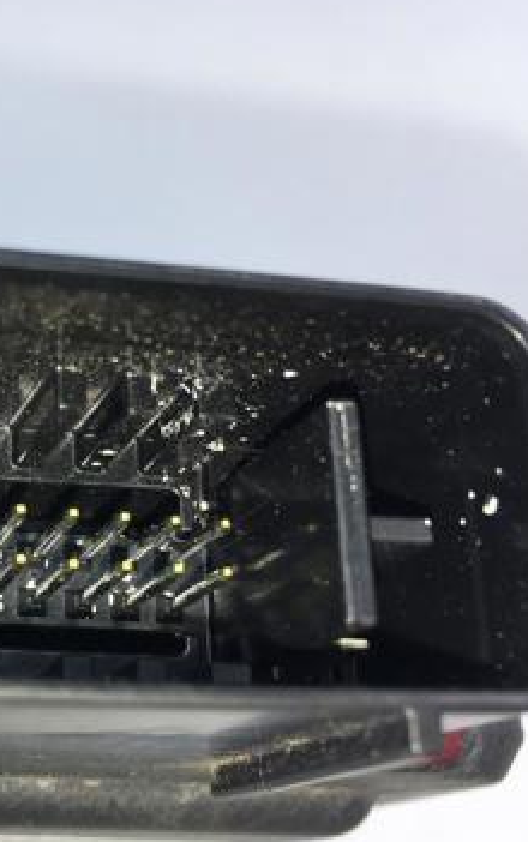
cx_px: -55
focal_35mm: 56
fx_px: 1287
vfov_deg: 36.1
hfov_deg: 21.9
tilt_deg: -51.3
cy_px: 504
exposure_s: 1/239
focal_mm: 4.15
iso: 25
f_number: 2.2
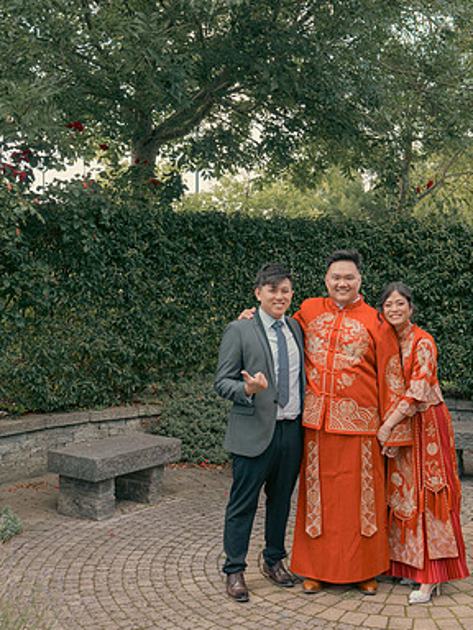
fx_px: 873
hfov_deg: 30.0
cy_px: 315
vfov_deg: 39.6
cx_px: 338
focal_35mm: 48
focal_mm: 33
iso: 500
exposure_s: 1/160
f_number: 5.6
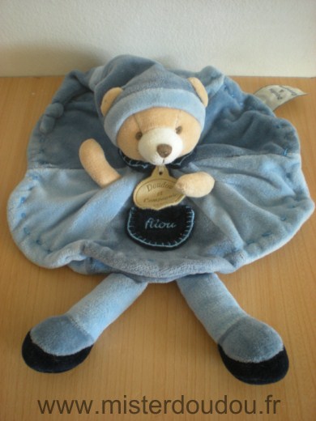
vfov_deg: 49.0
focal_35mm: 38
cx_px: 158
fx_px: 463
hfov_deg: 37.7
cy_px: 210
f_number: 3.1
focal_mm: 6.3
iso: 200
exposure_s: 1/20.2
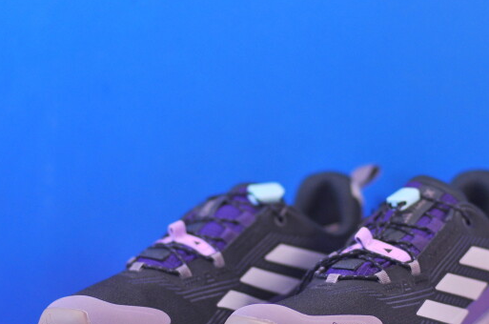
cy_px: 202
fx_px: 1586
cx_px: 300
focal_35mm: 117
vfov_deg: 11.7
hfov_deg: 17.5
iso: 250
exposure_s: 1/320
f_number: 2.2
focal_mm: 50
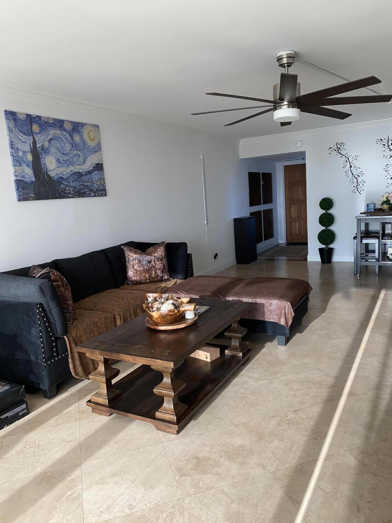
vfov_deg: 67.3
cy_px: 262
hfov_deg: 53.1
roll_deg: +3.5
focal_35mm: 26
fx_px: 393
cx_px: 196
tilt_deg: -7.2
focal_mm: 4.25
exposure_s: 1/60
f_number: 1.8
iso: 200
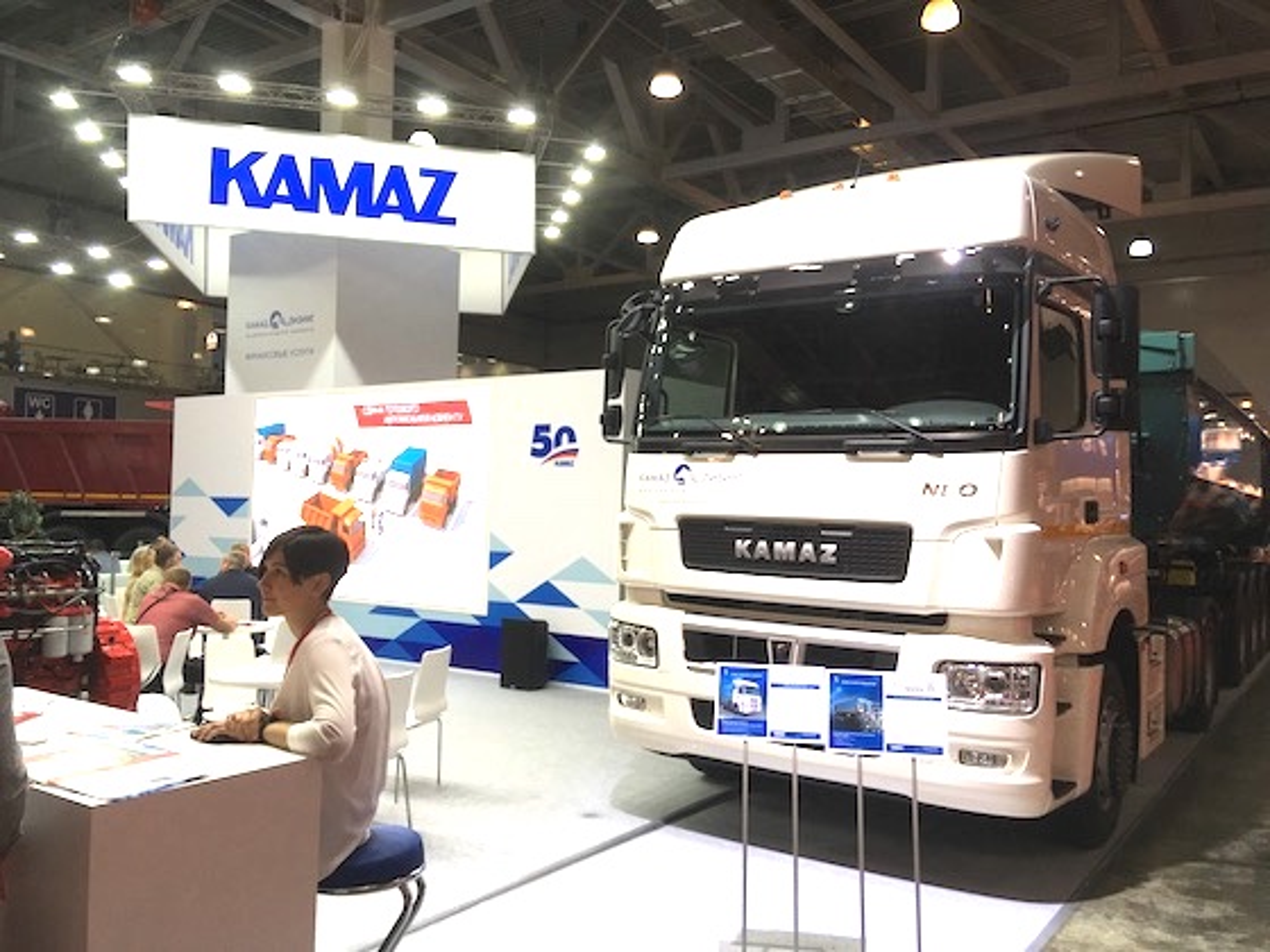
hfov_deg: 61.7
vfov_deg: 48.2
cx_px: 635
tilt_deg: +0.1
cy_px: 476
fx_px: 1064
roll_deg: -0.7
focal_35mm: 29
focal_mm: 4.15
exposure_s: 1/100
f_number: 2.2
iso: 40
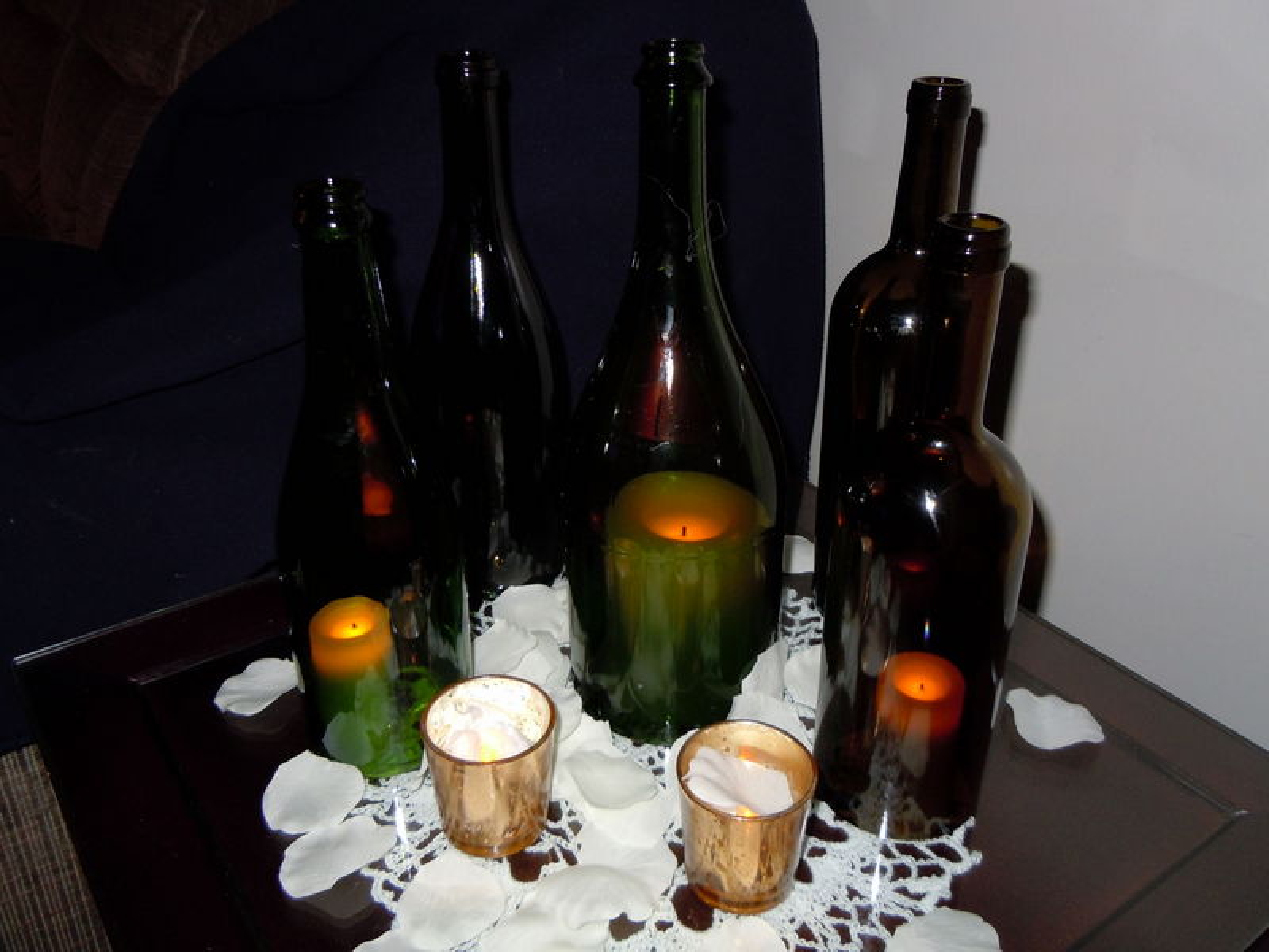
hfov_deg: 60.0
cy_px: 476
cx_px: 634
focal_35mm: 30
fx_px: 1100
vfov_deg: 46.8
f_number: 3.5
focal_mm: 5.4
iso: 200
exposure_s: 1/30
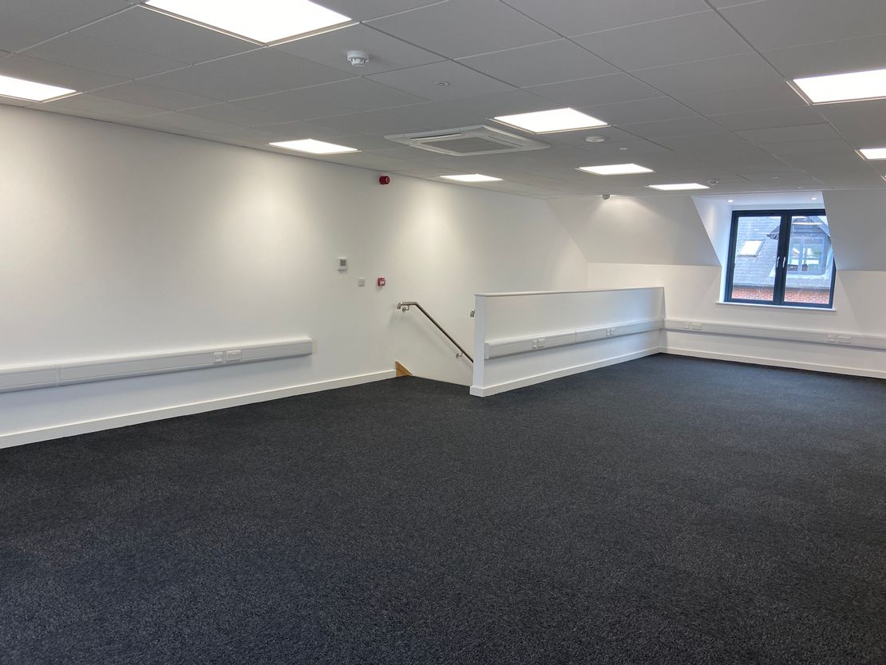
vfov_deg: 53.1
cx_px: 443
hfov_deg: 67.3
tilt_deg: -7.4
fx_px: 666
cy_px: 332
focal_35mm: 26
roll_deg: -2.8
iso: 64
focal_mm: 4.25
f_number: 1.8
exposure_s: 1/100
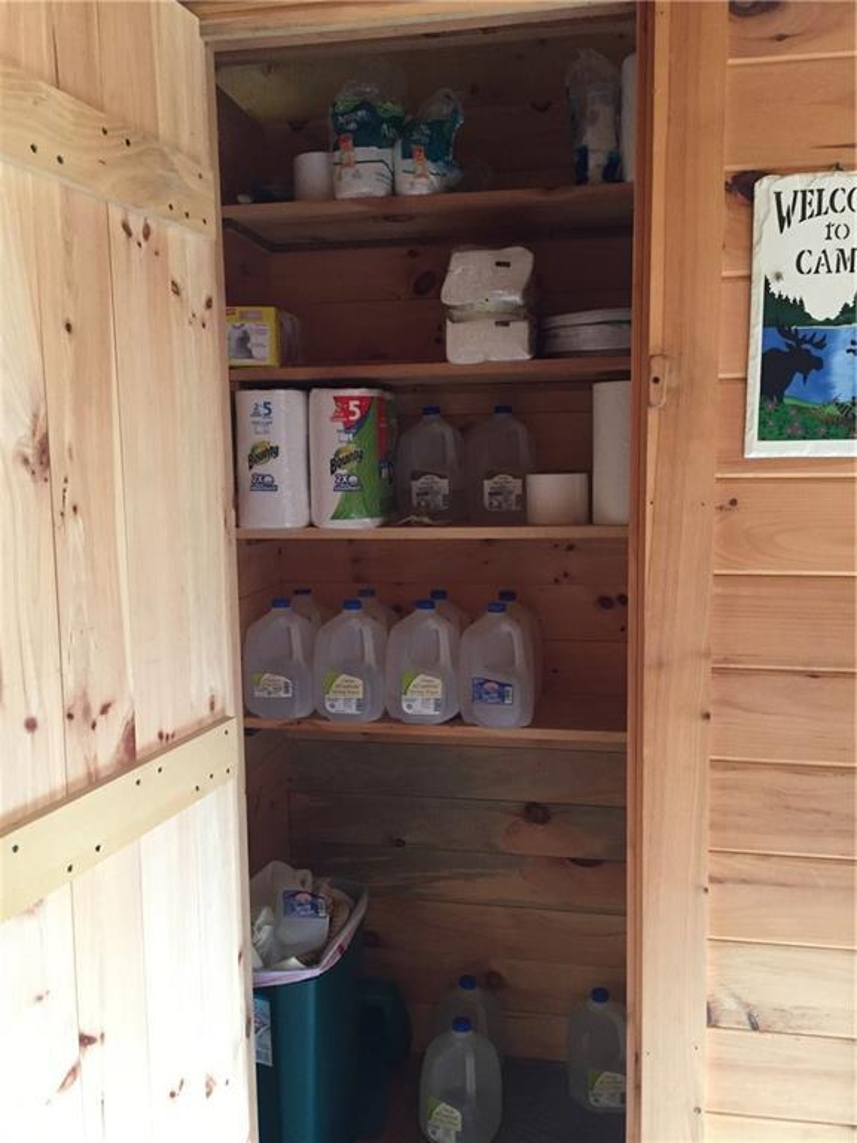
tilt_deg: -6.1
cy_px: 572
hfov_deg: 48.2
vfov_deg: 61.7
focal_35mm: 29
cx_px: 428
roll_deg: +0.5
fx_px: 957
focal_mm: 4.15
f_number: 2.2
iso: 160
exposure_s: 1/30
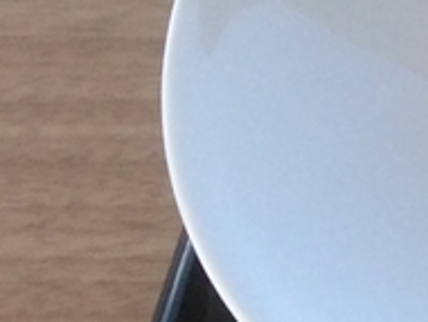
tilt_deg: -48.2
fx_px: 2129
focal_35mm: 172
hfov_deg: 9.9
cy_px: -48
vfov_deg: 8.6
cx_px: 1081
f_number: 2.4
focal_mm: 3.3
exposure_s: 1/120
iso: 40
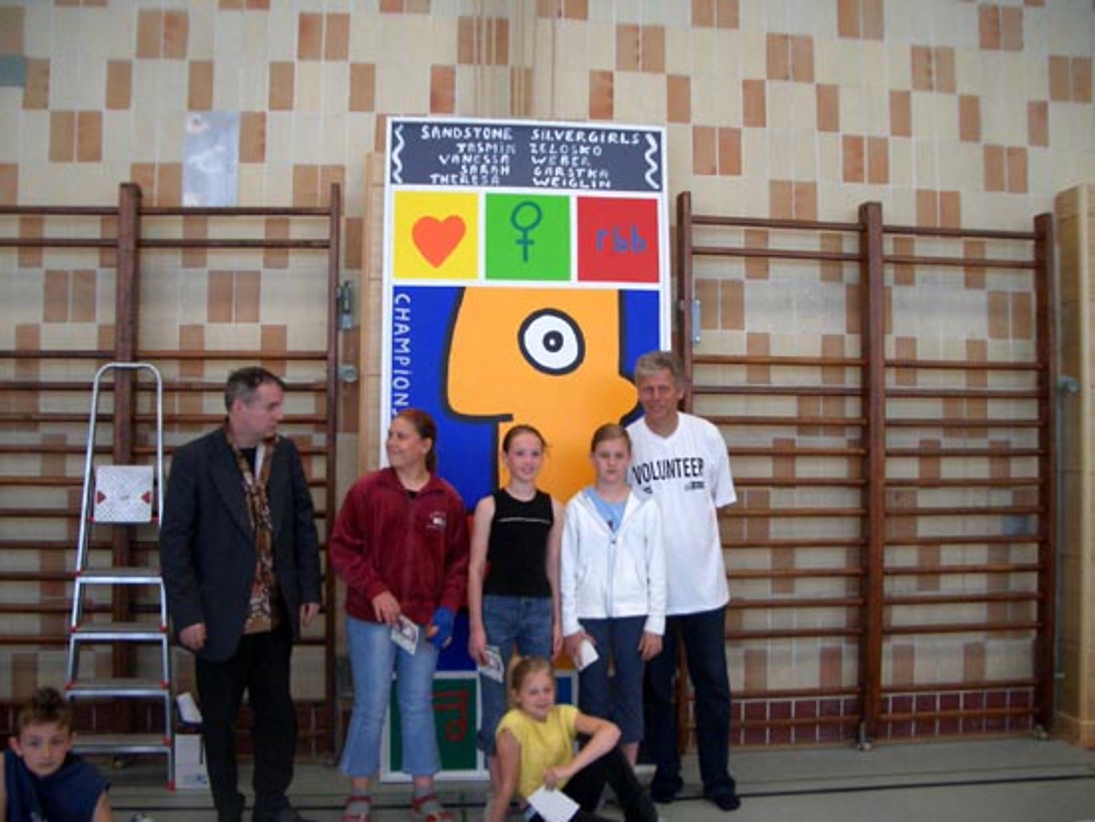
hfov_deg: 52.6
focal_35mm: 35
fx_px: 1108
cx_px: 548
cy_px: 411
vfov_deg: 40.7
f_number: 2.6
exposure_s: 1/60
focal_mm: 5.8
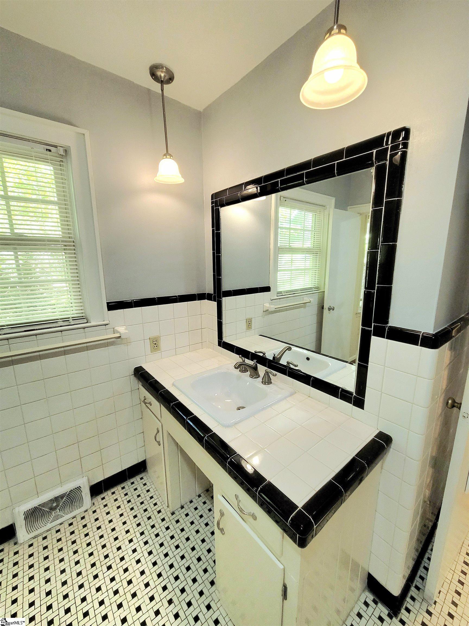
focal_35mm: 13
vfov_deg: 106.2
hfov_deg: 89.9
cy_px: 313
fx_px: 235
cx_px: 234
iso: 320
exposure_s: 1/60.2
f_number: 2.2
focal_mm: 2.2
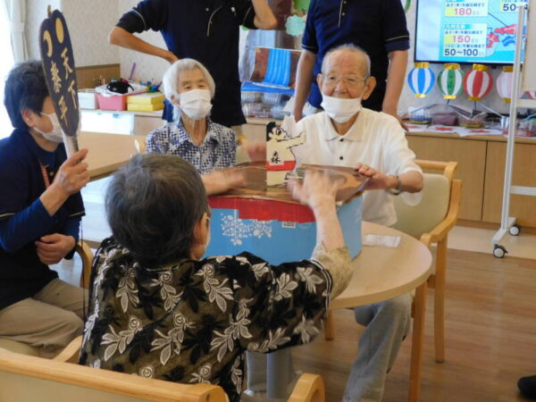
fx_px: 790
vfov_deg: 28.6
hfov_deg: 37.5
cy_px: 201
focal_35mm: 51
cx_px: 268
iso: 280
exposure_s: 1/30
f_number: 3.8
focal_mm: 9
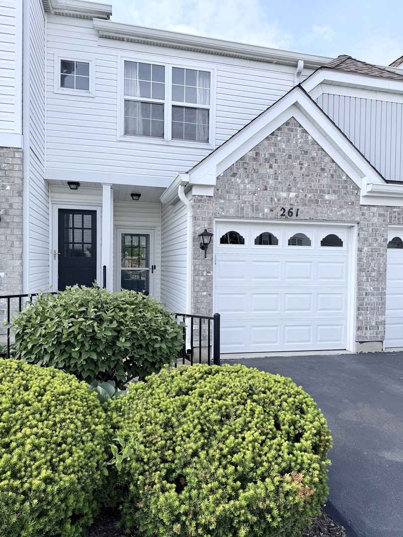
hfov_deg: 56.8
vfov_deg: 71.6
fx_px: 373
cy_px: 268
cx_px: 202
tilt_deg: -0.3
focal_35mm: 24
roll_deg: -1.4
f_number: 1.78
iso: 80
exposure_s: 1/2169
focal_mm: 6.76
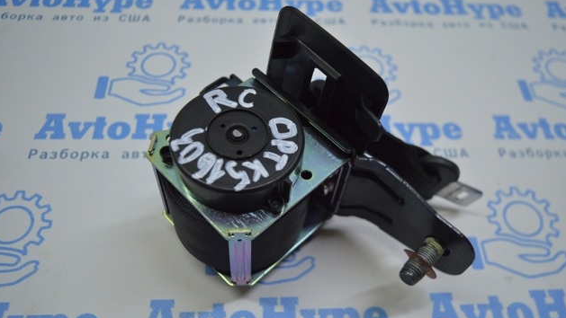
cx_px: 283
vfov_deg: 35.1
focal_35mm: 34
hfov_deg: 58.7
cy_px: 173
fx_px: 503
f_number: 3.8
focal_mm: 21
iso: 400
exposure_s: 1/160
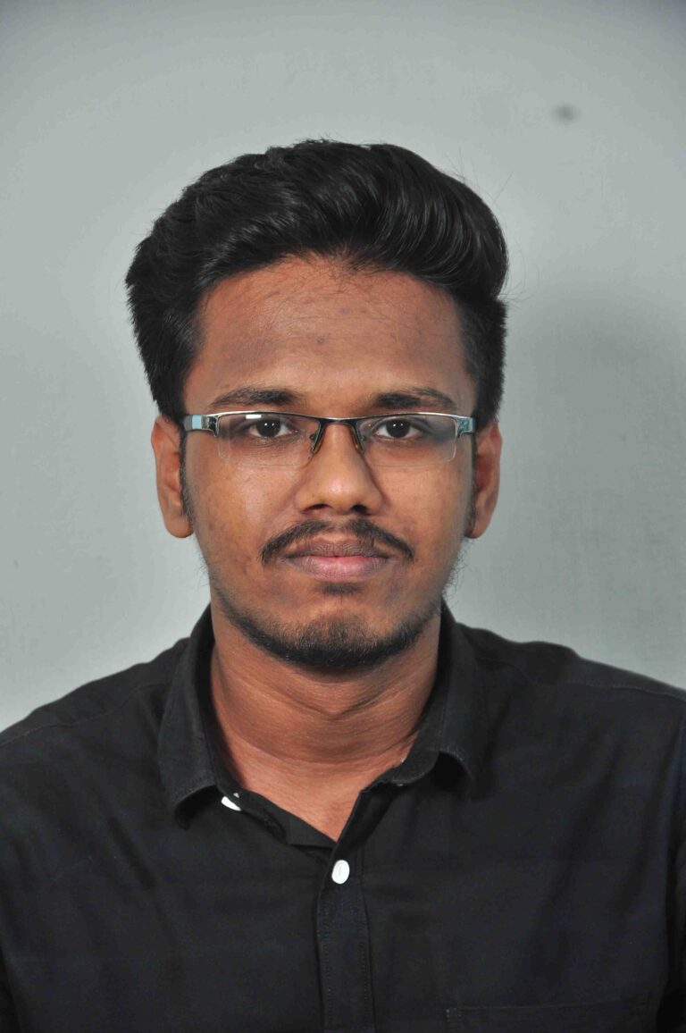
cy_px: 516
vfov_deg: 14.9
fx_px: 3954
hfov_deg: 9.9
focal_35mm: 138
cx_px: 343
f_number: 5.6
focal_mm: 92
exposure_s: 1/80
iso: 400
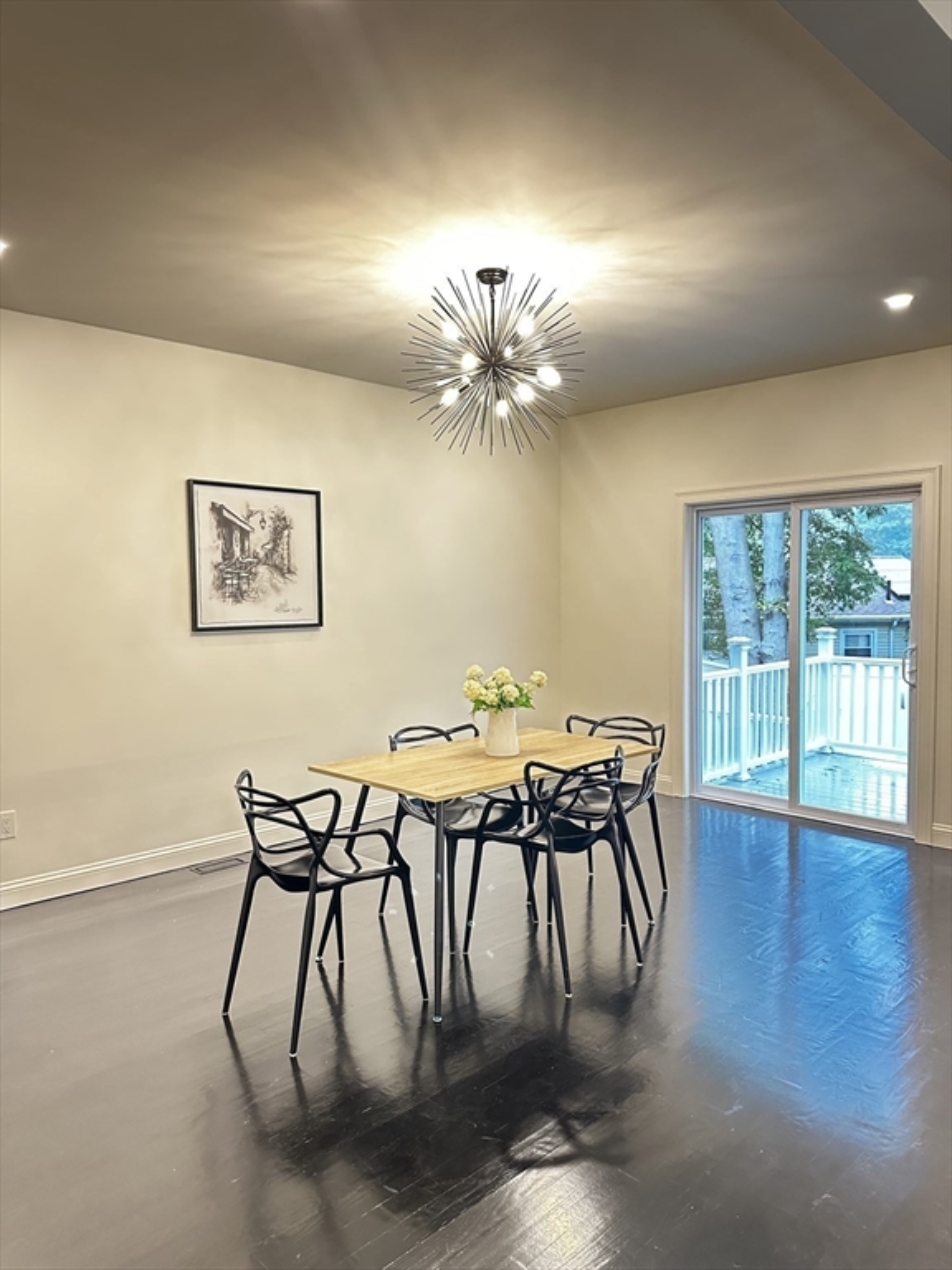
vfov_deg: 71.6
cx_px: 476
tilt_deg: -3.7
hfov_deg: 56.8
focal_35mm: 24
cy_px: 635
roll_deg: +0.2
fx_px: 880
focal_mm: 6.86
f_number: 1.78
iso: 640
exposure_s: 1/60
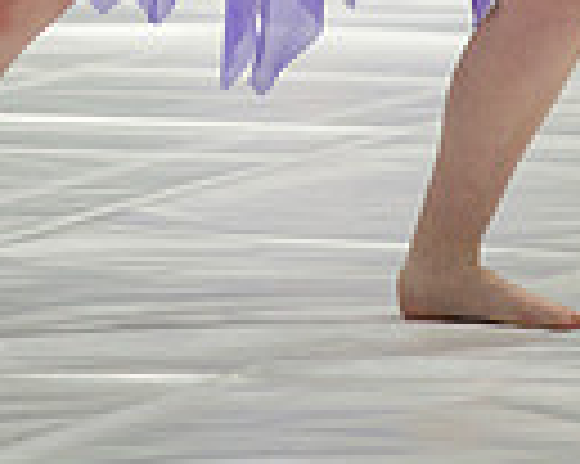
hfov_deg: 3.0
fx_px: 11201
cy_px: -518
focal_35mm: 653
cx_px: 229
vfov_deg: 2.4
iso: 3200
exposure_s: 1/500
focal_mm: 200
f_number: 4
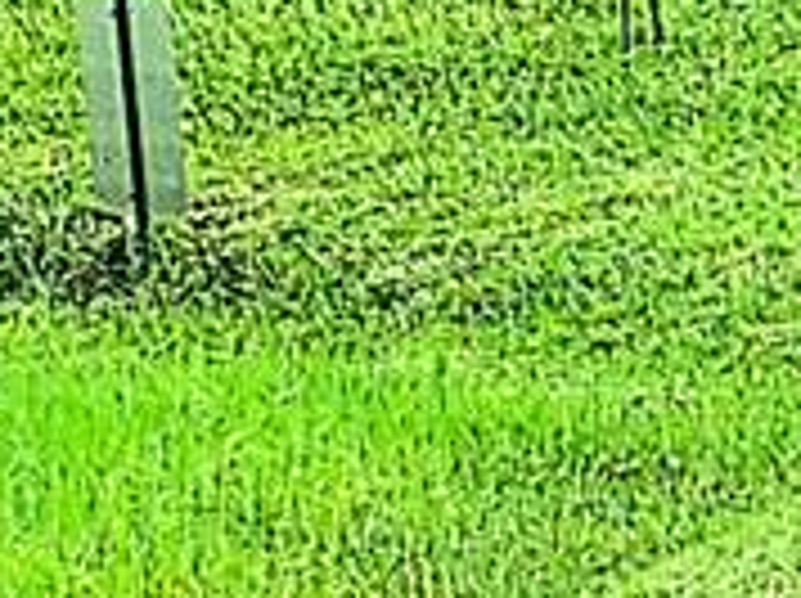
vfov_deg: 1.4
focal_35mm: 1036
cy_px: 319
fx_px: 23940
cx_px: 189
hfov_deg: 1.9
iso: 40
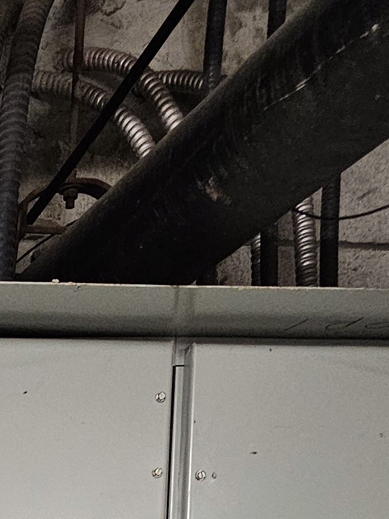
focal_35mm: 110
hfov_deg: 11.7
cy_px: 1094
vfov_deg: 14.3
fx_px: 1648
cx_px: -444
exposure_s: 1/120
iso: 800
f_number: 1.7
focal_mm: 6.3
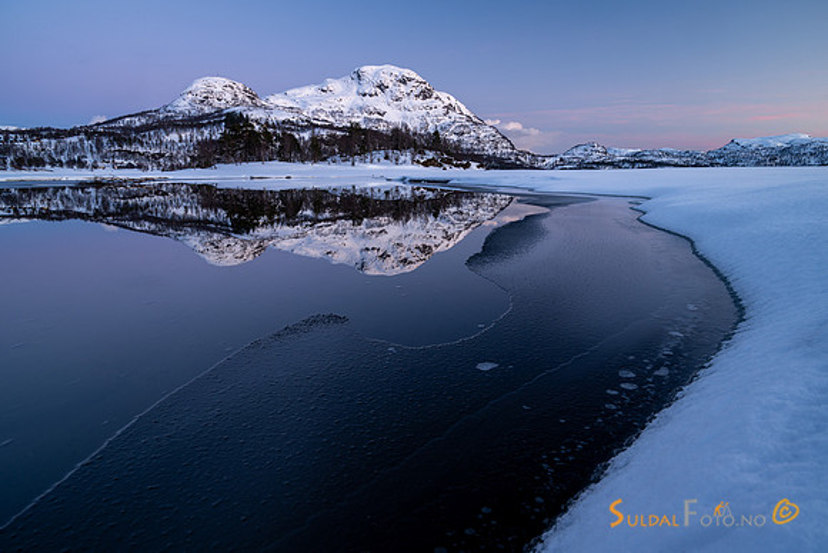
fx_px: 552
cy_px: 276
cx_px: 414
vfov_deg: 53.2
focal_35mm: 24
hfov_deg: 73.7
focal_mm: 24
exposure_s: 1/1.25
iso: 100
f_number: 9
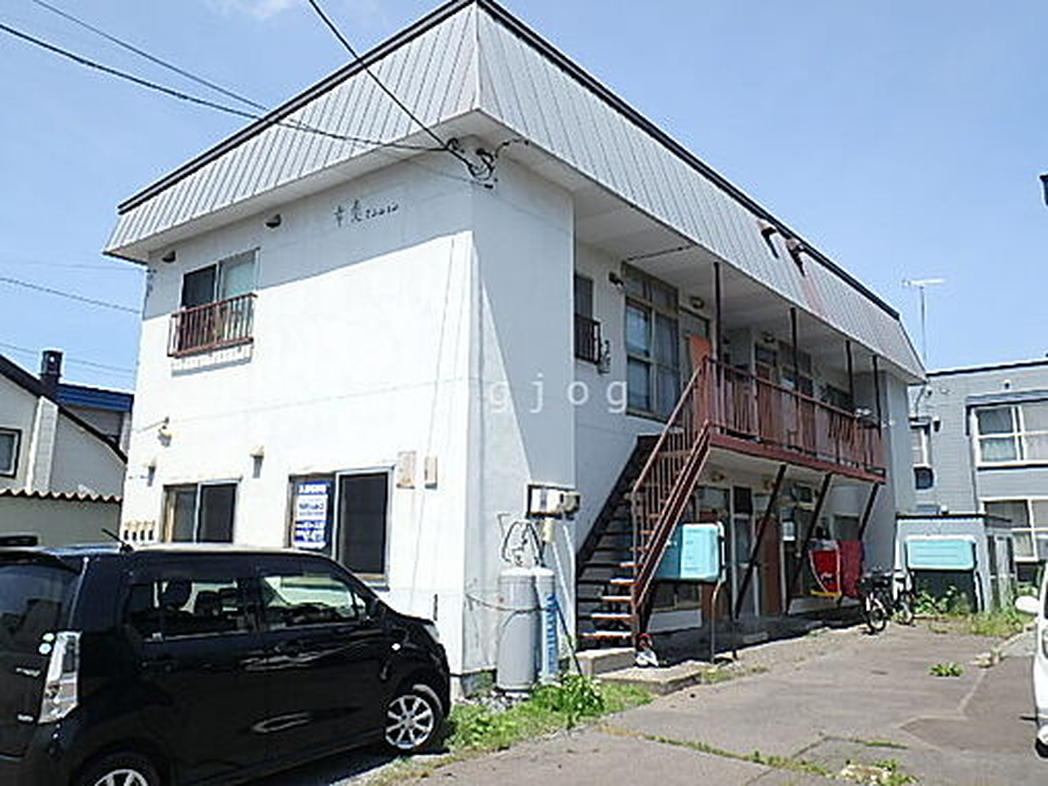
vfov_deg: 48.2
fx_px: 878
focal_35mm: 29
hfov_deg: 61.7
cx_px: 524
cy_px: 393
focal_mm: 5.2
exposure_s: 1/640
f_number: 4.6
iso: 125
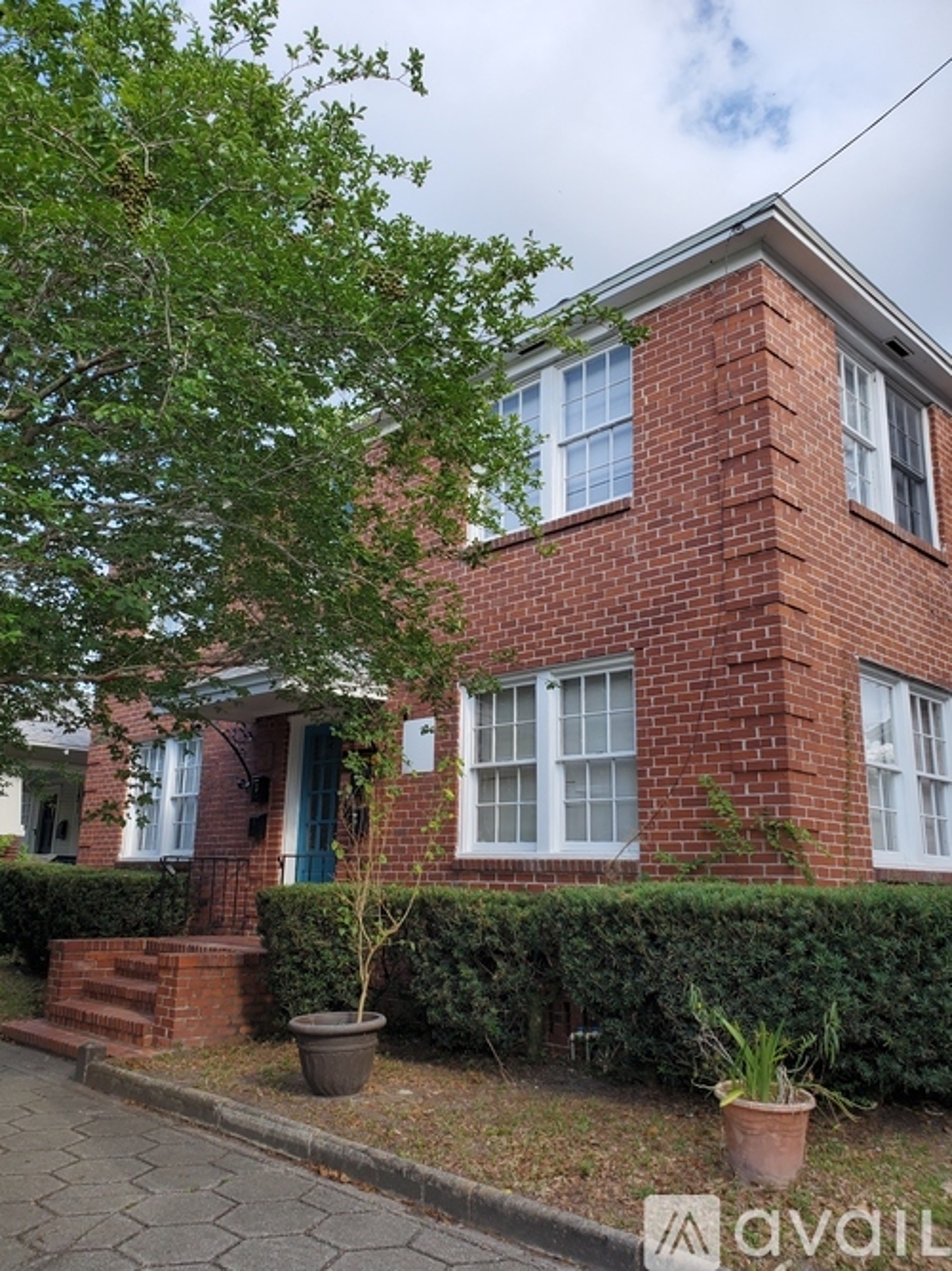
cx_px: 476
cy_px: 636
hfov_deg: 53.0
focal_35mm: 26
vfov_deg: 67.3
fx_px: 954
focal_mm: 4.3
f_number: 2.4
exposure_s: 1/547
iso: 50
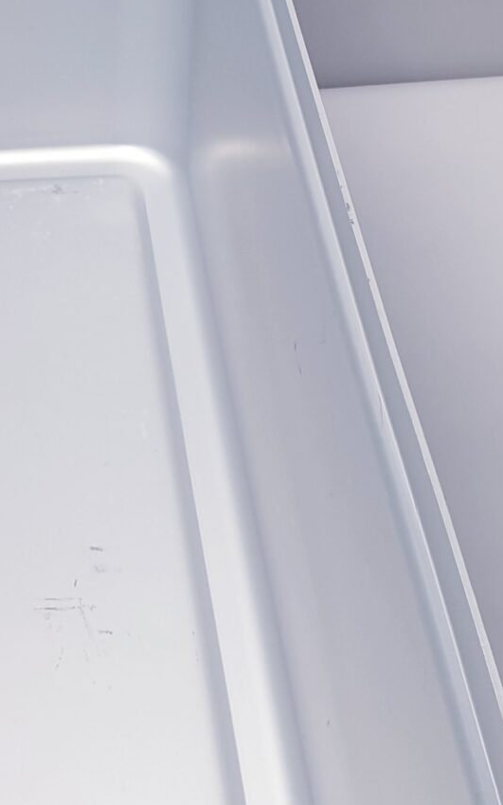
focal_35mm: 83
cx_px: -153
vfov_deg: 24.9
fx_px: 1821
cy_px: 300
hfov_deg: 15.0
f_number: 2.4
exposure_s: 1/50
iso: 50
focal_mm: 4.3
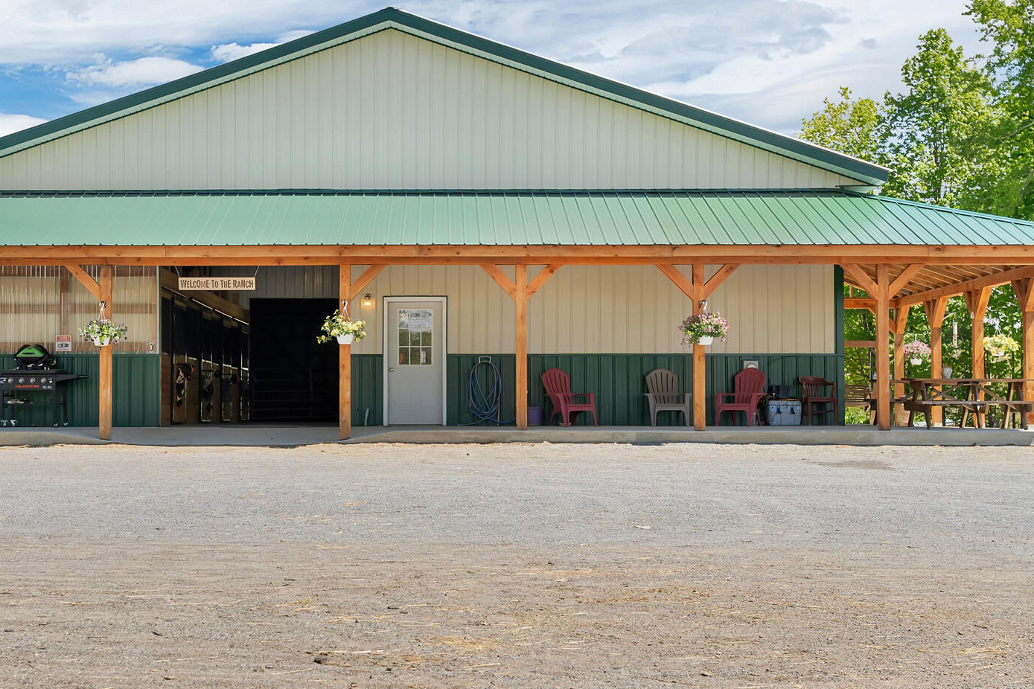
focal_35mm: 63
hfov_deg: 31.8
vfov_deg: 21.6
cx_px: 403
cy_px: 349
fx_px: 1809
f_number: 4.5
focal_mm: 35
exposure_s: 1/2500
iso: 250
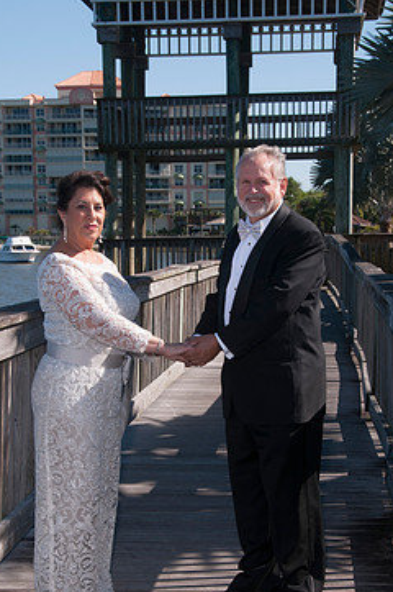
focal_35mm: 86
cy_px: 354
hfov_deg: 15.9
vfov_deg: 23.6
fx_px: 1411
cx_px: 194
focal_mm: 46
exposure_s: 1/250
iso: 100
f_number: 10
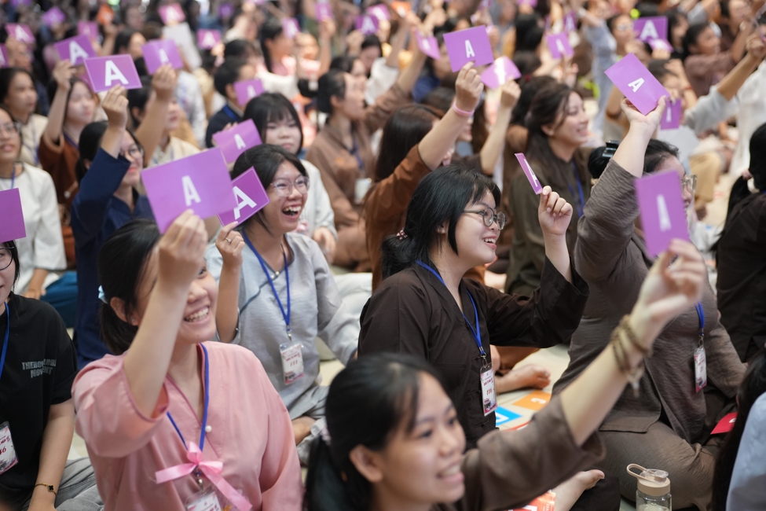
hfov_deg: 36.2
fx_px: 1170
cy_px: 256
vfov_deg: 24.6
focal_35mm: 55
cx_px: 383
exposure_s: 1/160
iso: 2500
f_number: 2.2
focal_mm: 55
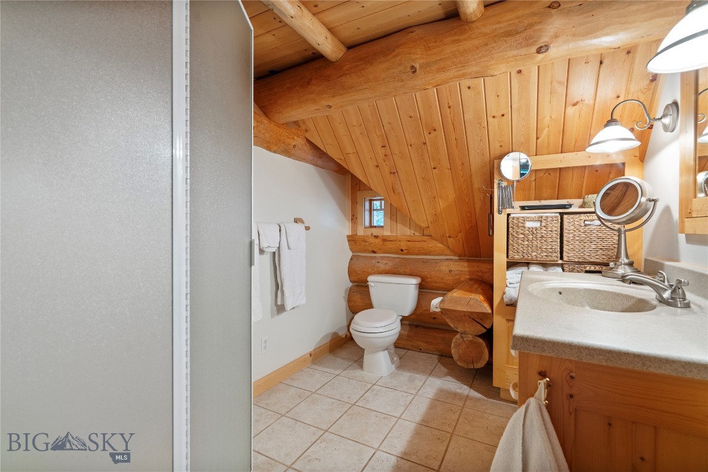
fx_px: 315
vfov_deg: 73.7
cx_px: 354
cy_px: 236
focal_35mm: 16
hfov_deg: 96.7
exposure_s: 1/8
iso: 320
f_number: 7.1
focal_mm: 16
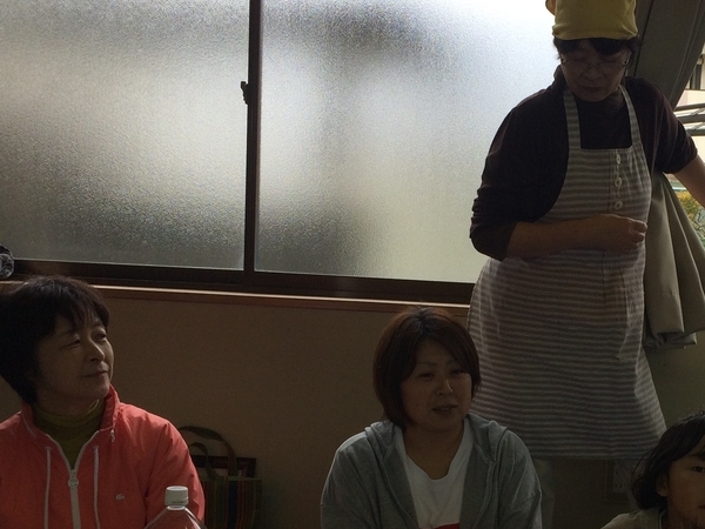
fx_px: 1181
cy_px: 350
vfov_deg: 25.1
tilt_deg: -8.9
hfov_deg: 32.4
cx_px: 553
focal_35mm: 58
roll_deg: -3.2
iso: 32
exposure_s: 1/406
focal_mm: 4.15
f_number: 2.2
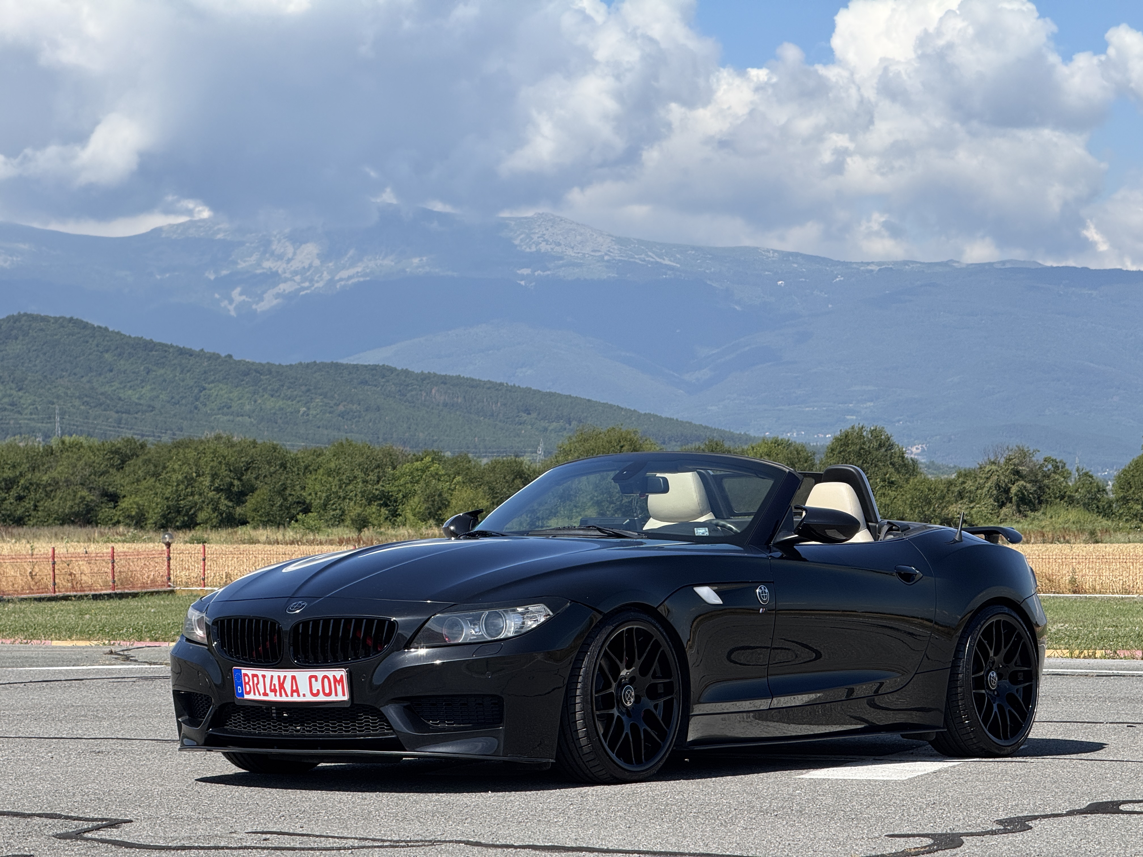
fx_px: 3962
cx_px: 572
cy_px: 428
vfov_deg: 12.3
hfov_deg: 16.4
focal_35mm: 120
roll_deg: +0.9
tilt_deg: +1.1
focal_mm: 15.66
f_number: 2.8
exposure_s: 1/1577
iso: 50
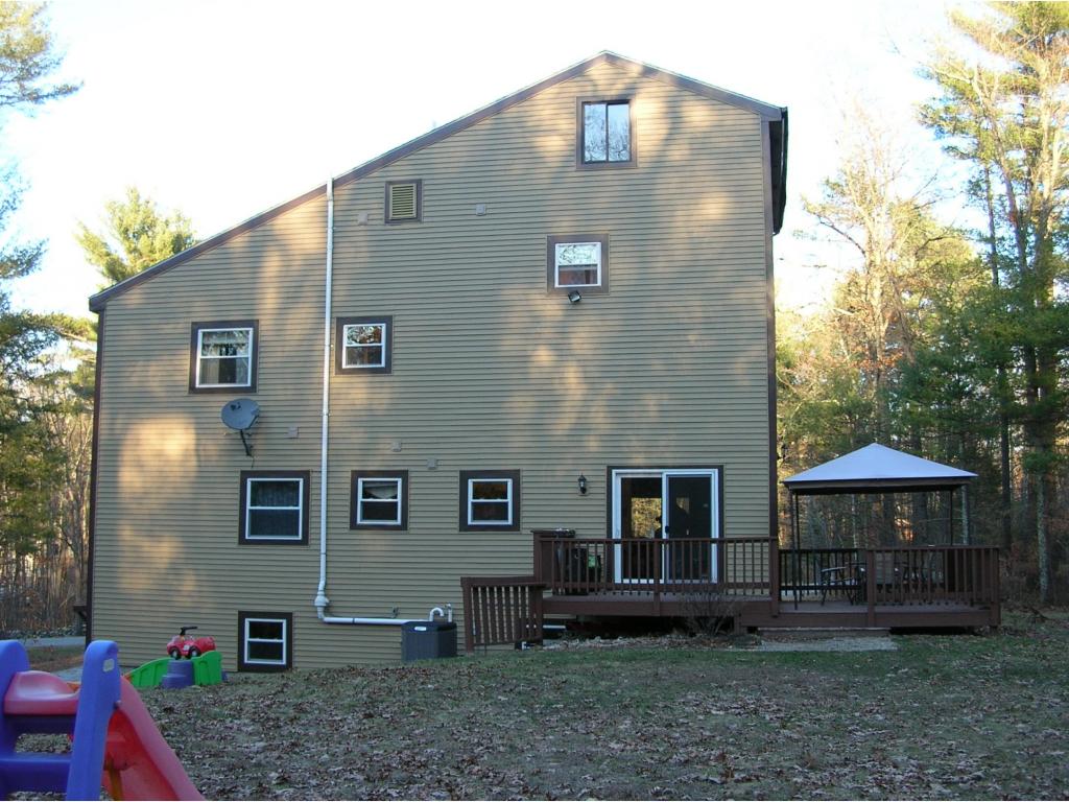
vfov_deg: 39.7
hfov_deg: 51.4
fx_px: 1112
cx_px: 534
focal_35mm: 36
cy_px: 401
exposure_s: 1/88
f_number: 2.7
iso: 50
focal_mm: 6
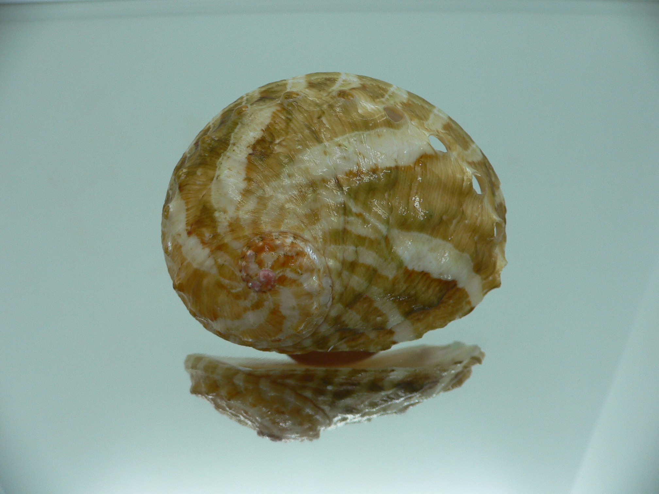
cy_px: 247
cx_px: 330
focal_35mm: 35
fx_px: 666
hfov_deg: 52.6
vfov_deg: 40.7
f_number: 2.8
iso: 80
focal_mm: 4.6
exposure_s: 1/60
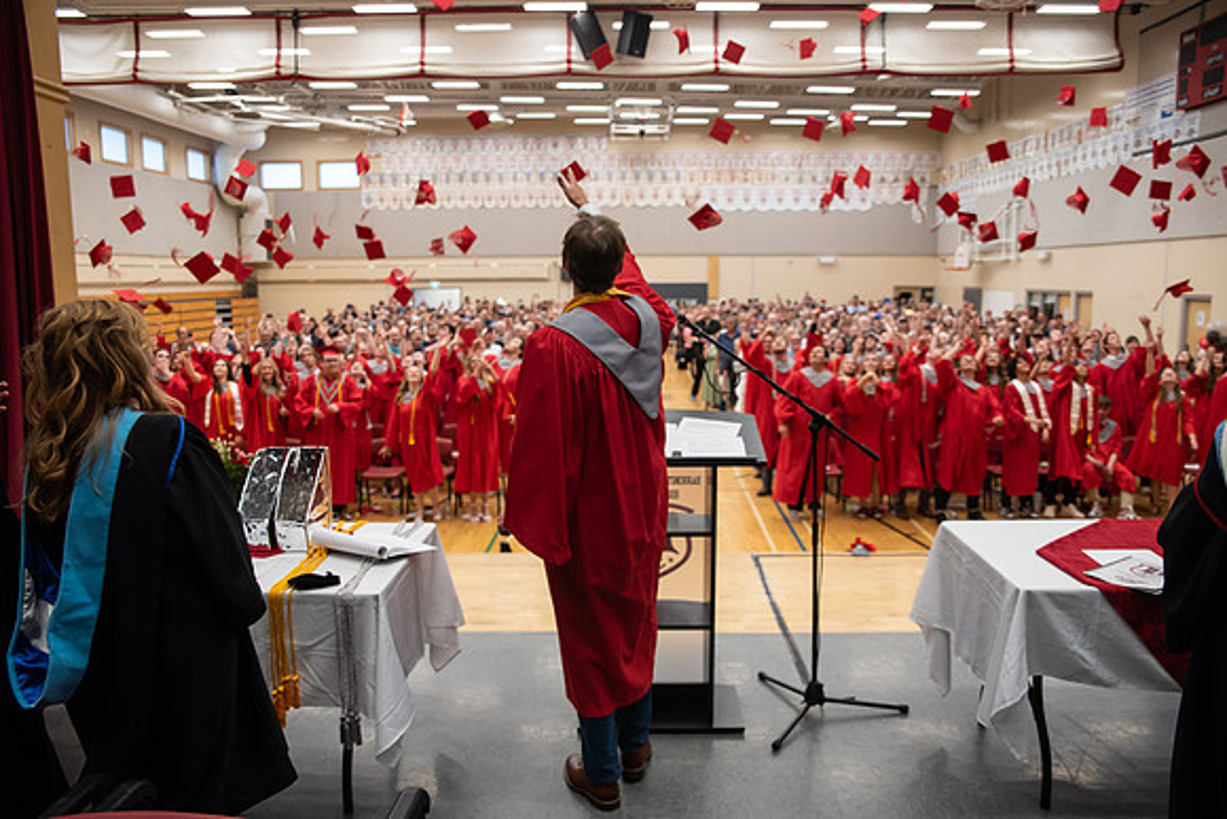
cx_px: 614
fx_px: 989
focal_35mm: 29
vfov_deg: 45.0
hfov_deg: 63.6
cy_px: 410
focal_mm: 29
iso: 1600
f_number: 2.8
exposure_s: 1/200
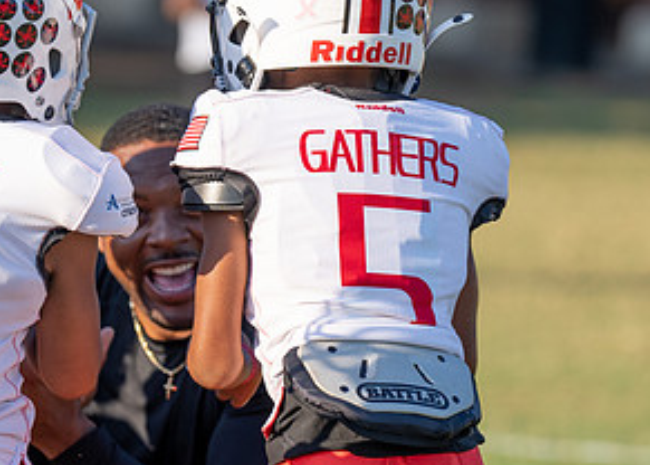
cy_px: 271
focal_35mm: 356
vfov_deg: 4.0
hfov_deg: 5.7
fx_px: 6573
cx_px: 174
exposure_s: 1/1000
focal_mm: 143
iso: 100
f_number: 2.8
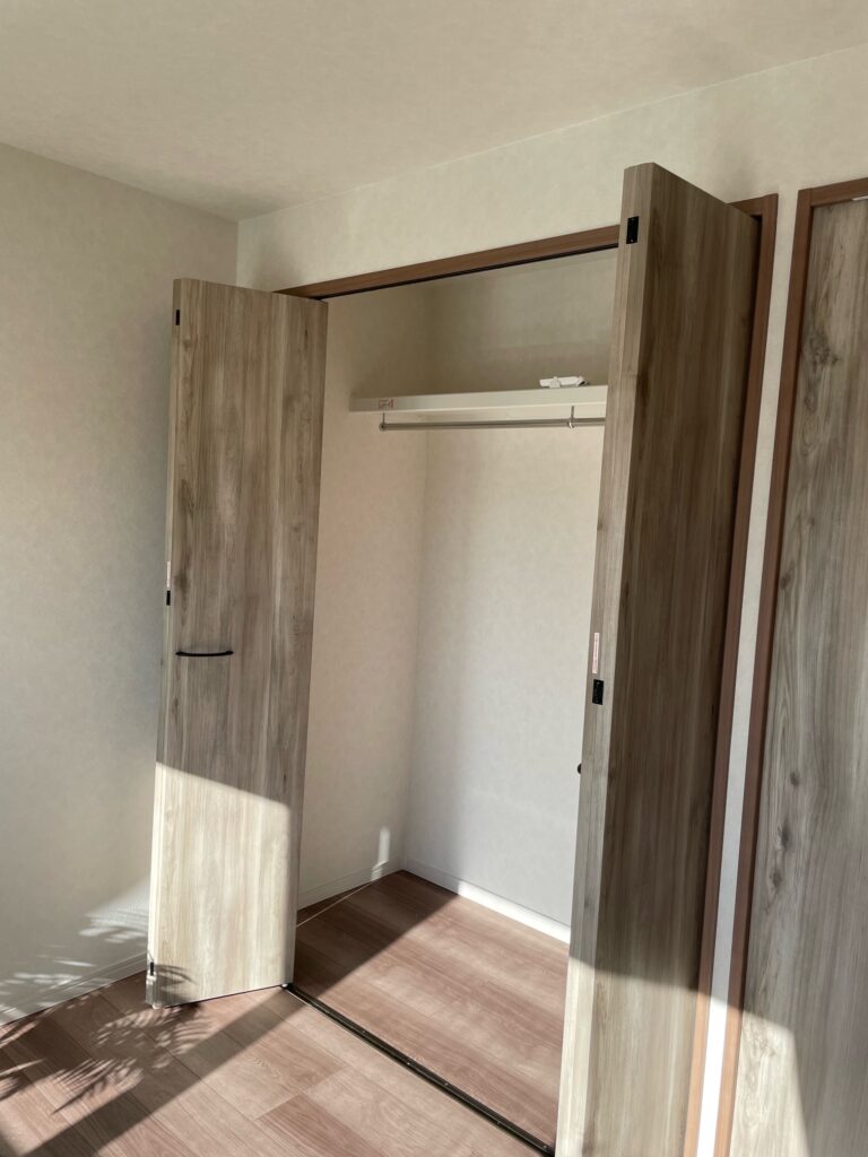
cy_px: 578
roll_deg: -2.9
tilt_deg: -5.7
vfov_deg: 67.3
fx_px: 869
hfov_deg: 53.1
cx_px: 434
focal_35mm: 26
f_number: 1.6
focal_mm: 4.2
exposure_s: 1/640
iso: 32
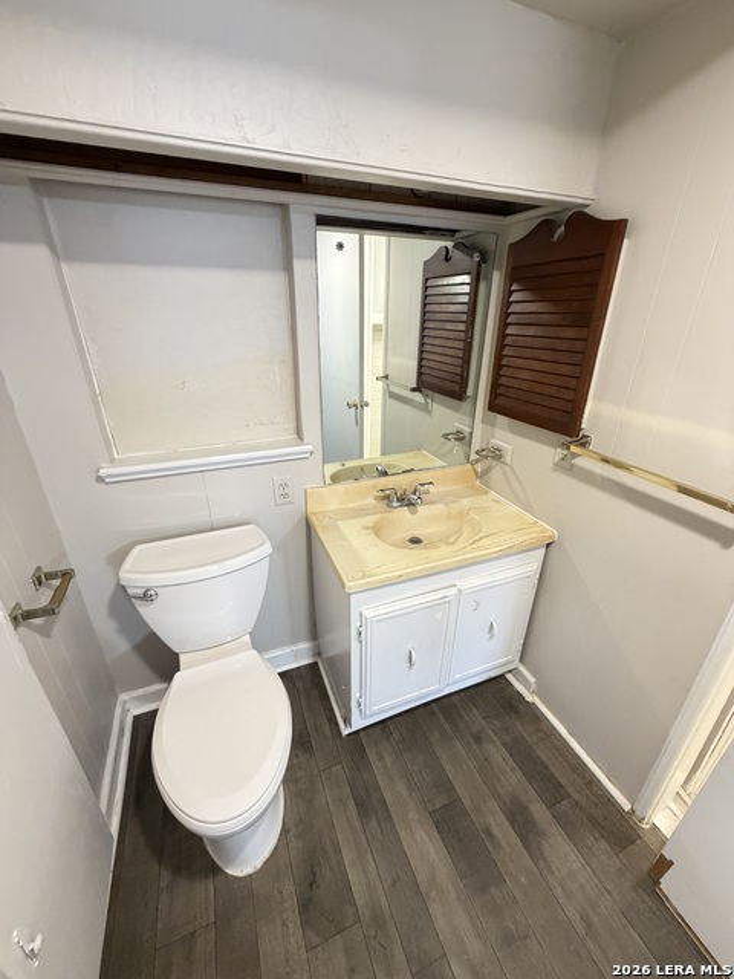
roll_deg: -1.1
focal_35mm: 14
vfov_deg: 102.1
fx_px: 396
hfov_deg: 85.7
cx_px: 367
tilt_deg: -24.5
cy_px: 490
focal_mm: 2.22
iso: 500
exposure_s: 1/60
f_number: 2.2
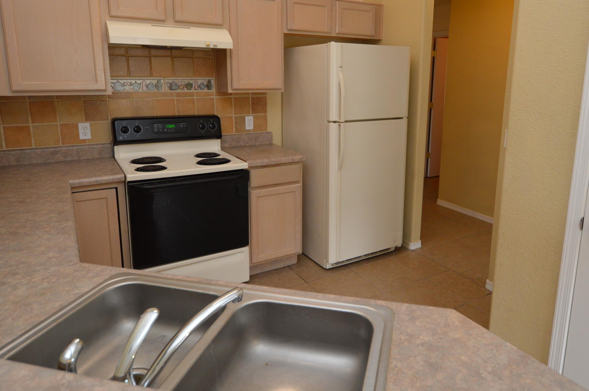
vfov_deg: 52.6
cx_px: 331
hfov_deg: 73.5
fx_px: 392
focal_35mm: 24
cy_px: 152
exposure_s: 1/60
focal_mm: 10
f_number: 4
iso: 400
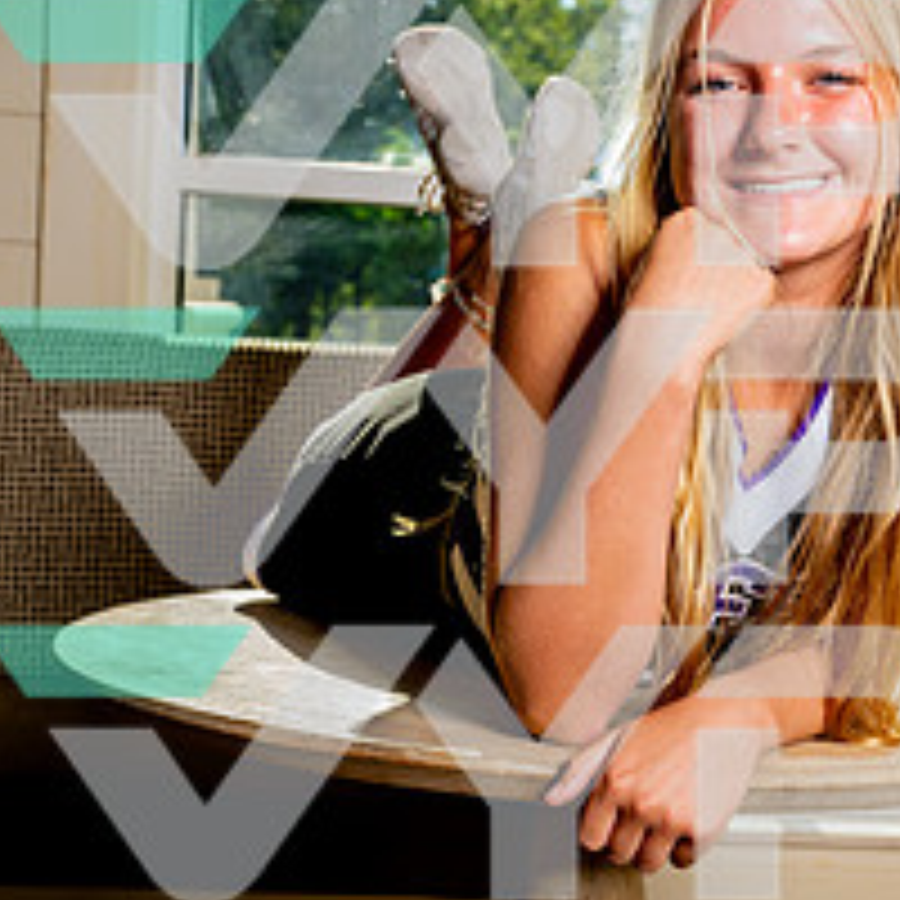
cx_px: 652
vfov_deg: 26.5
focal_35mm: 65
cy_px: 450
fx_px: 1912
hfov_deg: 26.2
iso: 200
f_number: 5.6
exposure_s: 1/250
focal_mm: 34
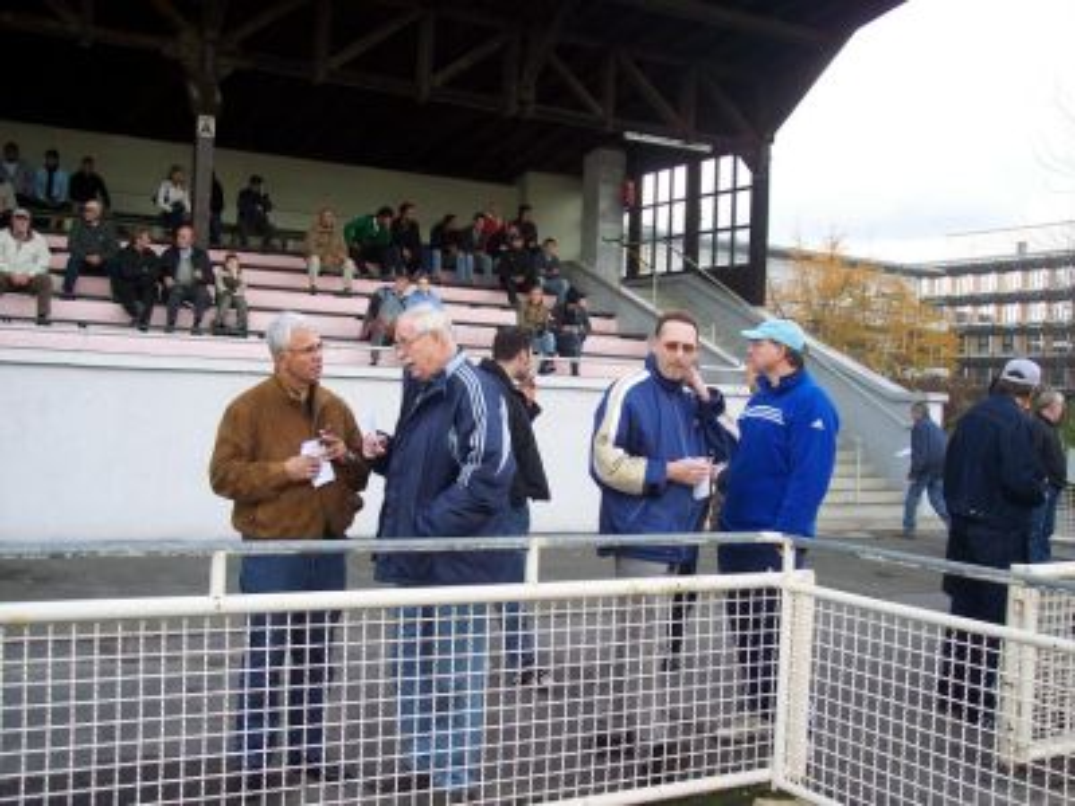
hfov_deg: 47.9
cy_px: 403
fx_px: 1211
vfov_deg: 36.8
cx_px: 538
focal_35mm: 39
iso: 100
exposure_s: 1/125
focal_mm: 8
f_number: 3.4
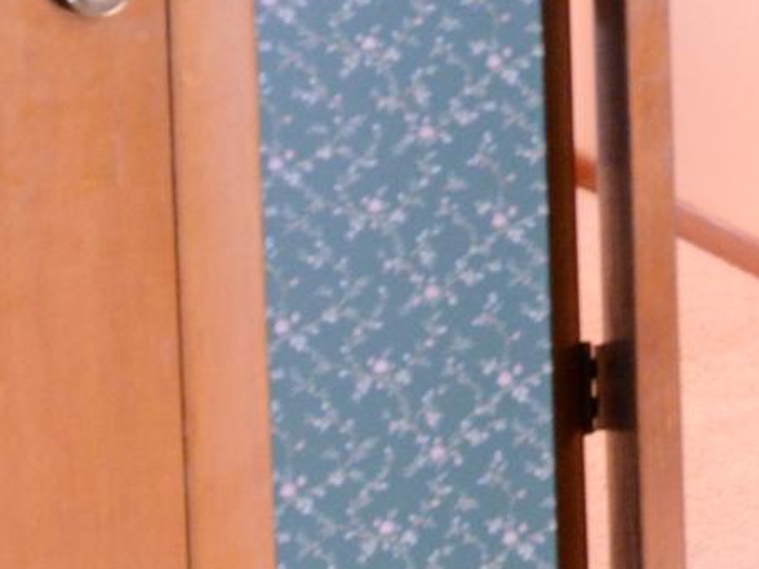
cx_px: 1528
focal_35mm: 184
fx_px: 4033
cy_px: -289
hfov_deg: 10.0
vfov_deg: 7.9
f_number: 5.6
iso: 2500
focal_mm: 29
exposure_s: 1/10
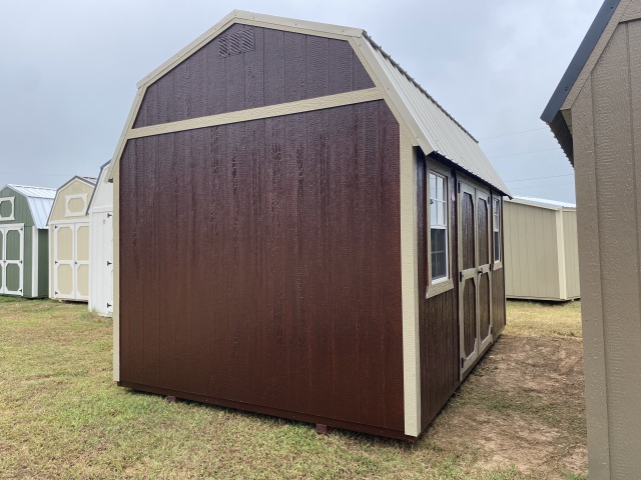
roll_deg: -0.1
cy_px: 240
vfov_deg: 53.1
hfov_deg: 67.3
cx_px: 320
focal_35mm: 26
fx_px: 481
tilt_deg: +3.9
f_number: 1.8
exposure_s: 1/693
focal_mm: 4.25
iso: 32
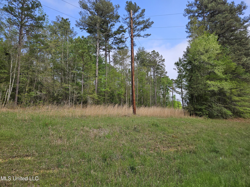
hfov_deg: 73.9
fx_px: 166
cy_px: 94
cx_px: 125
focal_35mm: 23
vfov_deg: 58.9
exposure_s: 1/1472
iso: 32
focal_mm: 5.4
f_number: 1.8
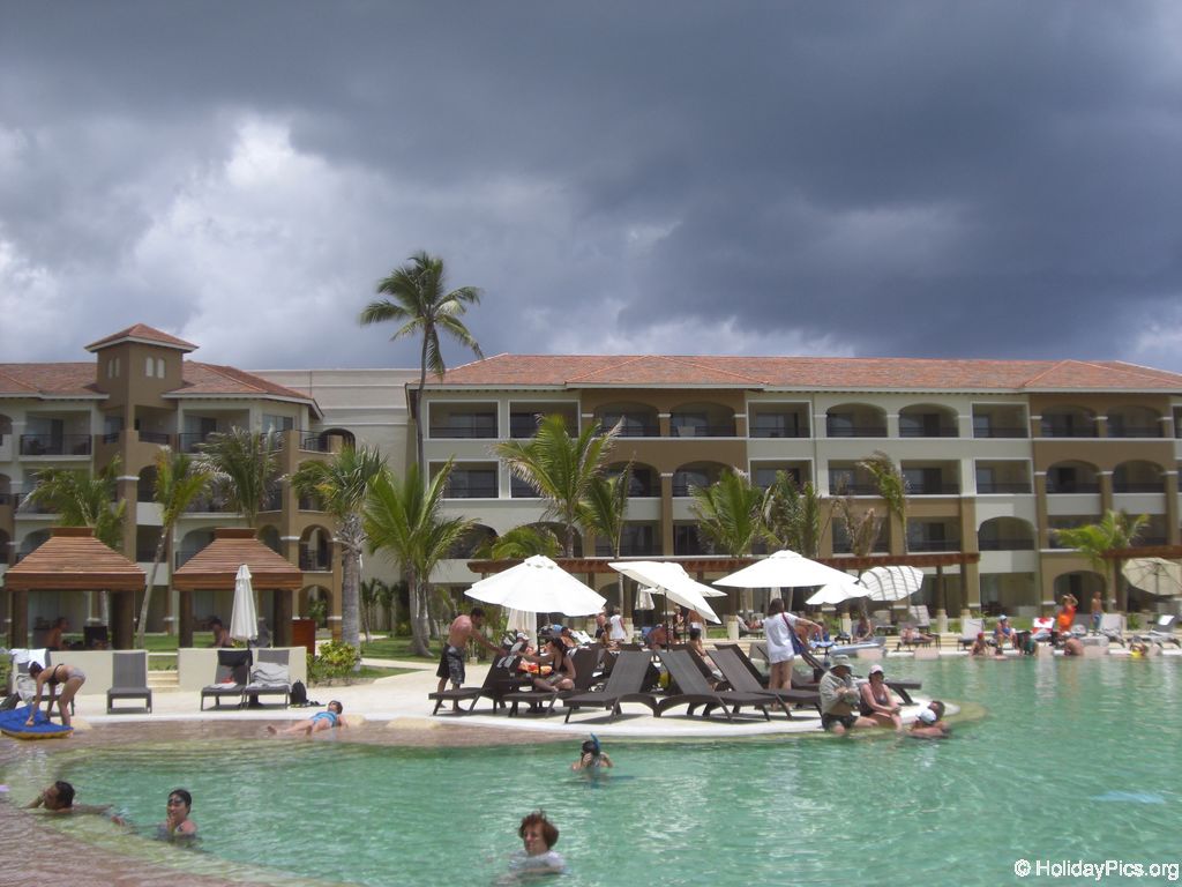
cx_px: 591
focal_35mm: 38
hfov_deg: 49.0
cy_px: 444
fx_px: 1298
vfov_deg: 37.7
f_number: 8
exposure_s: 1/200
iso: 64
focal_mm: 6.2
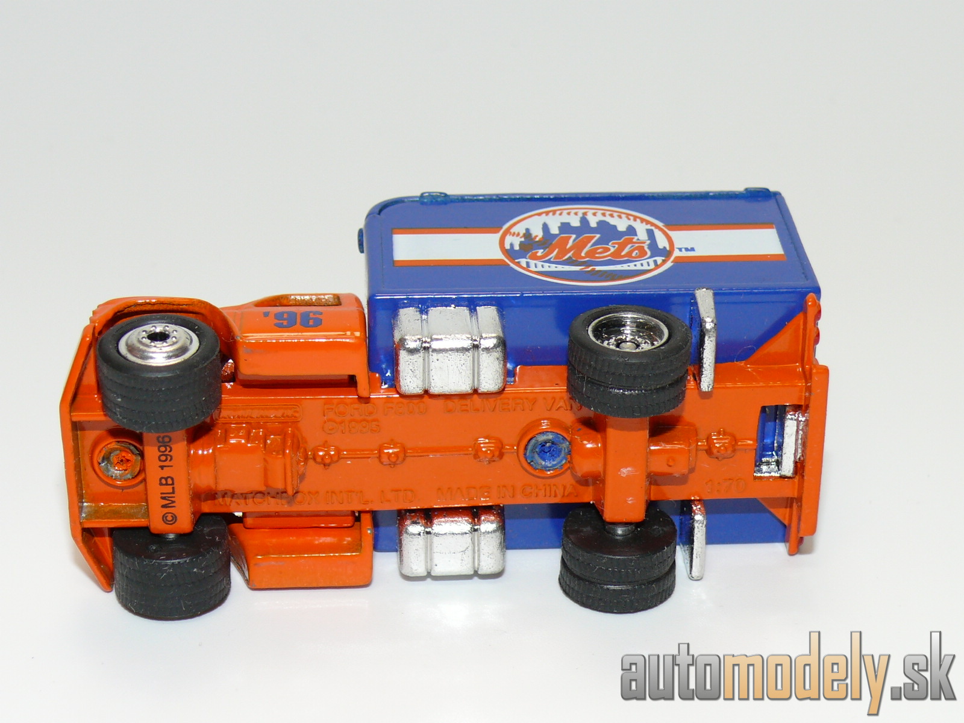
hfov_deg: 22.0
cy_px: 362
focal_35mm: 89
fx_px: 2479
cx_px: 482
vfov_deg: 16.6
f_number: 4
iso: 100
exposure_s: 1/30
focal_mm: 12.4
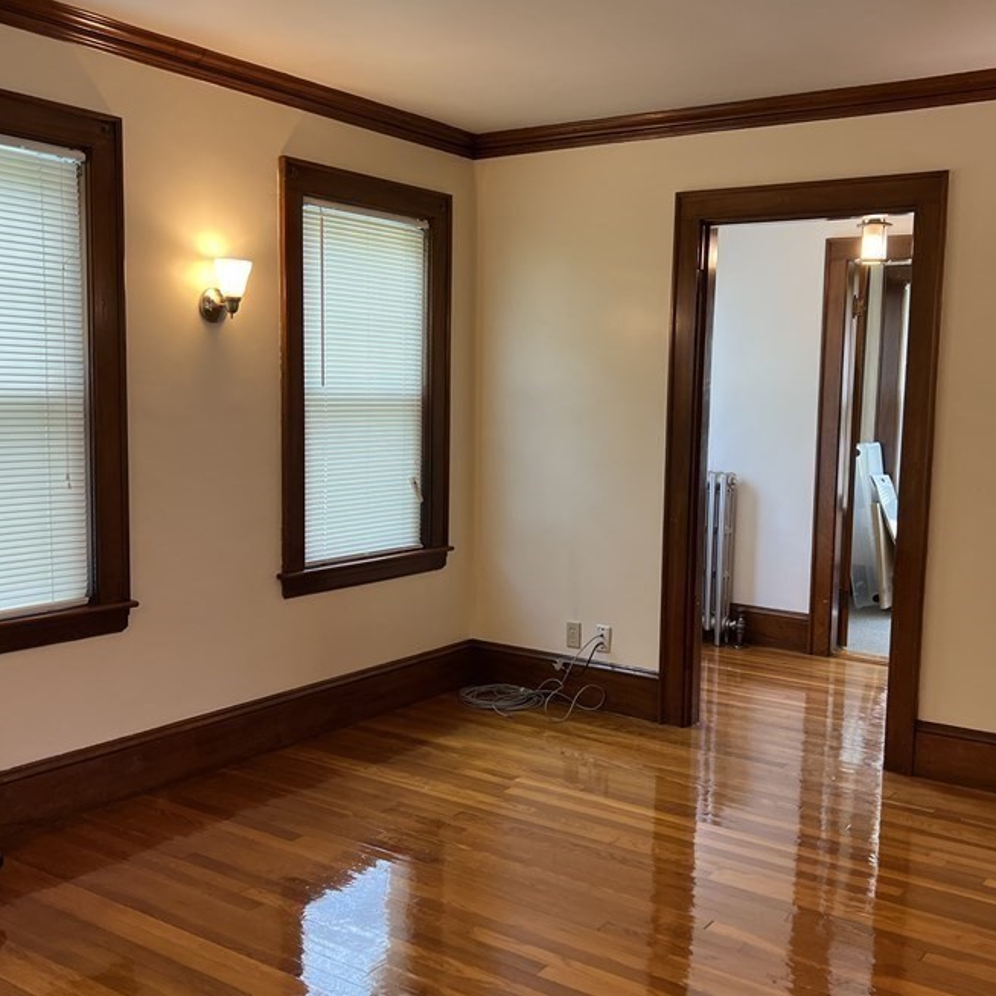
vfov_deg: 46.0
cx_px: 522
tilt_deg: -6.6
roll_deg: -1.6
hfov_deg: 46.0
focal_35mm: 36
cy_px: 509
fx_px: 1172
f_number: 1.5
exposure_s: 1/120
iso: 100
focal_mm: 5.7
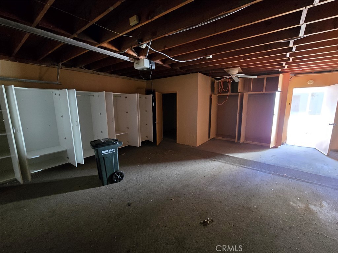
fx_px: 127
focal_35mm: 13
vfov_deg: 89.9
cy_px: 126
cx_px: 169
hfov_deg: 106.2
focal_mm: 2.2
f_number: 2.2
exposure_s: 1/40
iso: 1250
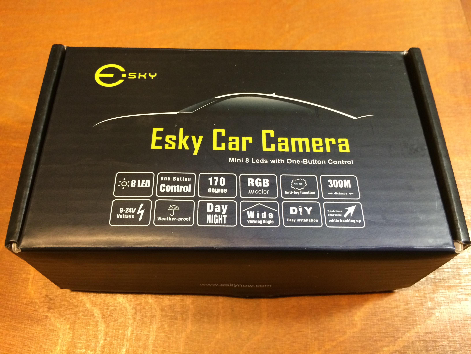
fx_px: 395
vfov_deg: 48.2
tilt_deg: -64.7
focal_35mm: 29
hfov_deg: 61.7
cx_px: 236
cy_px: 177
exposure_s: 1/33
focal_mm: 4.15
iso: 320
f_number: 2.2
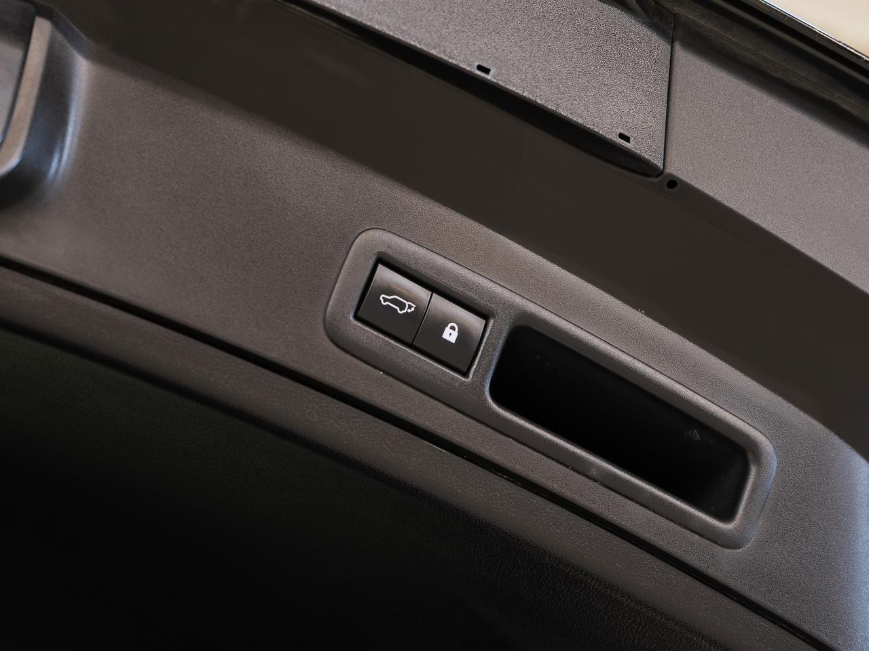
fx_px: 2317
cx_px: 436
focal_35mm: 92
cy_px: 312
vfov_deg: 16.0
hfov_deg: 21.2
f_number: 5.6
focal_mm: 70
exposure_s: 1/1.25
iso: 100
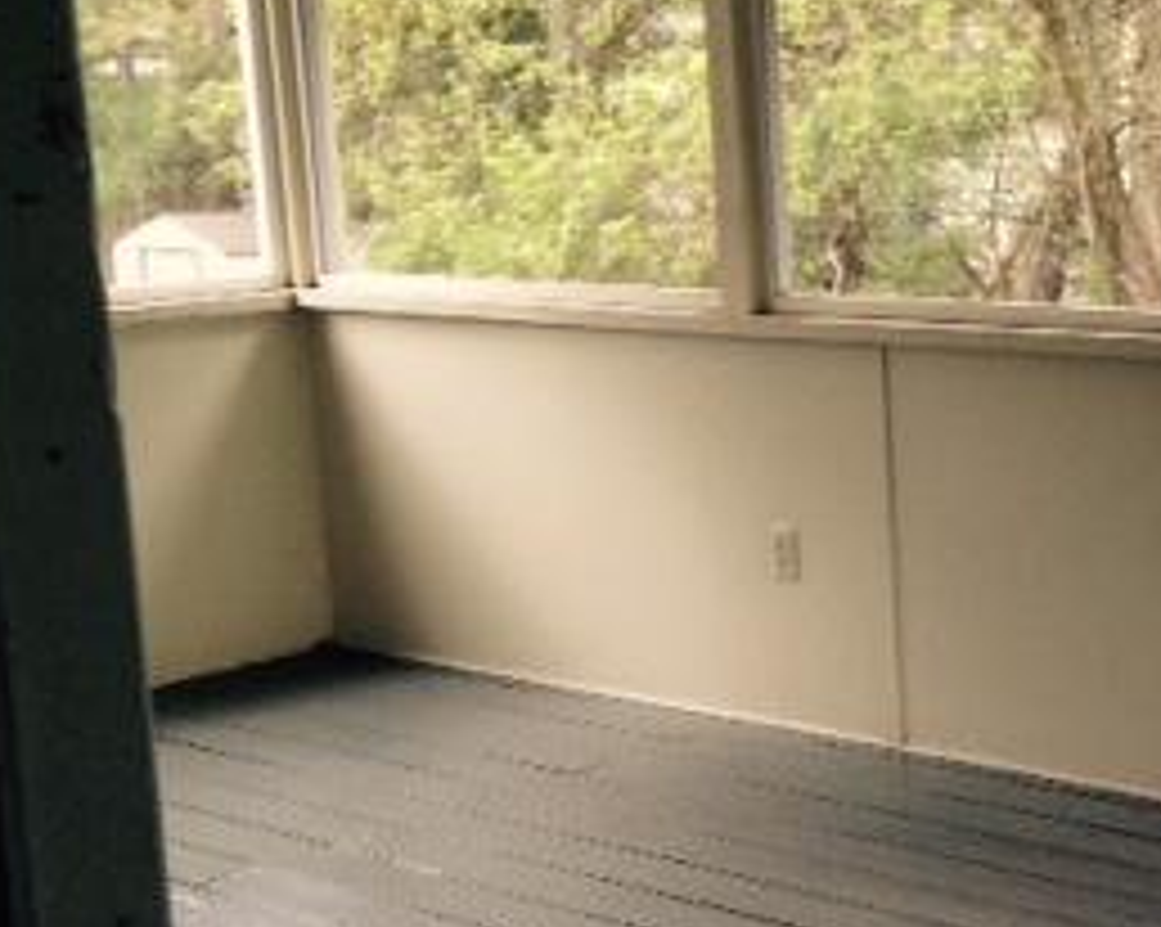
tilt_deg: -12.1
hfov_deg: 22.9
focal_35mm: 80
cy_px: 549
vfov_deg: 19.1
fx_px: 2747
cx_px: 1161
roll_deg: +3.3
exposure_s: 1/120
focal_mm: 4.12
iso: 80
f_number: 2.4
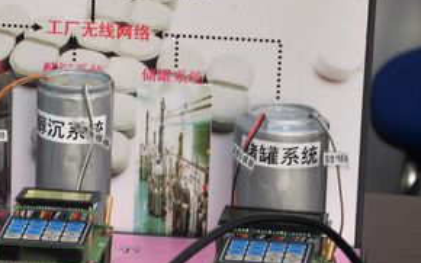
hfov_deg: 10.7
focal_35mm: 196
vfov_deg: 6.7
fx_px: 2248
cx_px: 80
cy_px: 144
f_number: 5.3
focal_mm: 62
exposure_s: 1/13
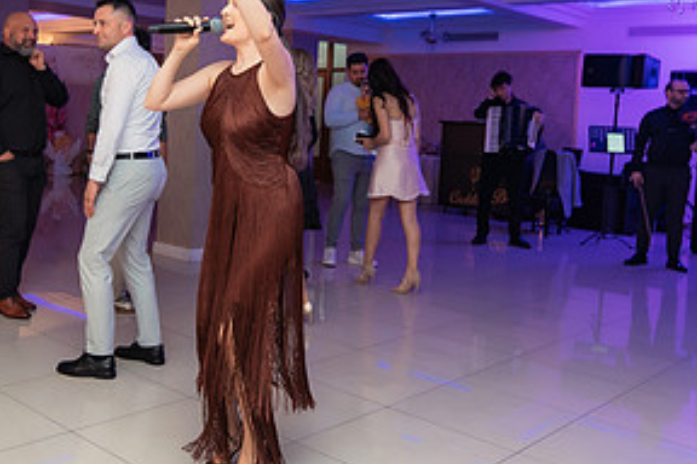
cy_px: 163
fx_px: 794
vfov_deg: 32.4
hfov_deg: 46.8
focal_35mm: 41
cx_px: 244
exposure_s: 1/200
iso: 1600
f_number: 2.8
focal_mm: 17
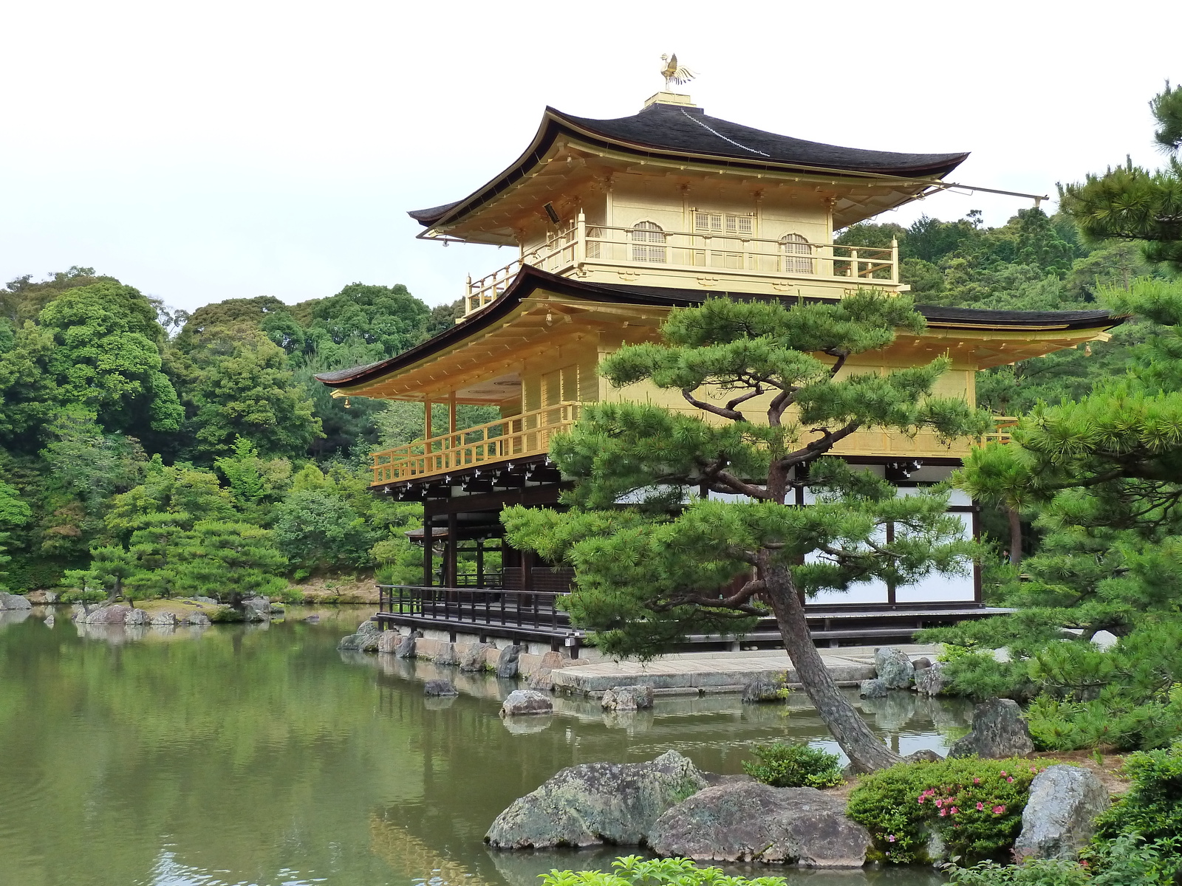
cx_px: 591
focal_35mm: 44
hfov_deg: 42.9
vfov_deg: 32.9
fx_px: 1502
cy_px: 443
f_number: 4
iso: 200
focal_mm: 7.3
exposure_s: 1/160
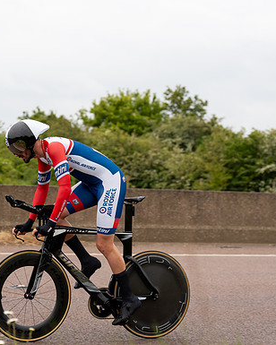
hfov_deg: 15.0
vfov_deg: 18.8
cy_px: 176
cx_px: 47
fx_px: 1041
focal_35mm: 102
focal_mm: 70
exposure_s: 1/1000
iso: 320
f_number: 3.5
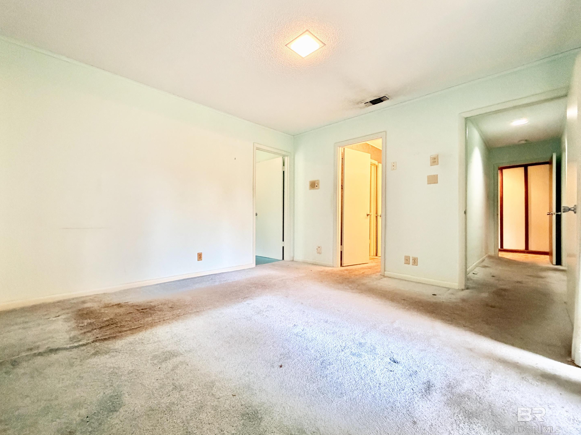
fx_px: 252
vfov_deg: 81.7
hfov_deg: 98.0
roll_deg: -0.7
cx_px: 271
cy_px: 217
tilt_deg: -1.2
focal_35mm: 15
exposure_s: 1/60
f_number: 2.2
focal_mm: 2.22
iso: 640
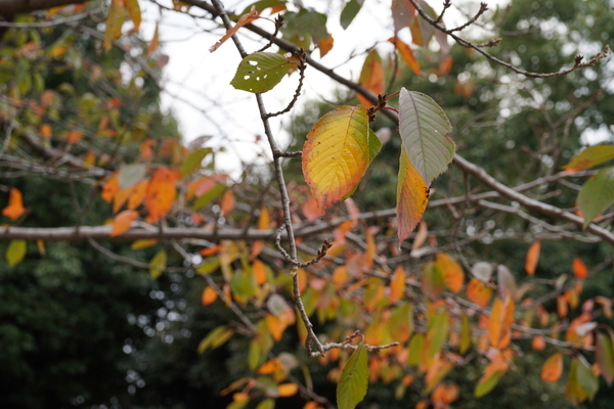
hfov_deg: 33.4
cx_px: 307
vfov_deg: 22.6
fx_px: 1023
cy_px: 204
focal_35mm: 60
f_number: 7.1
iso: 100
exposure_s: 1/100
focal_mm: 60
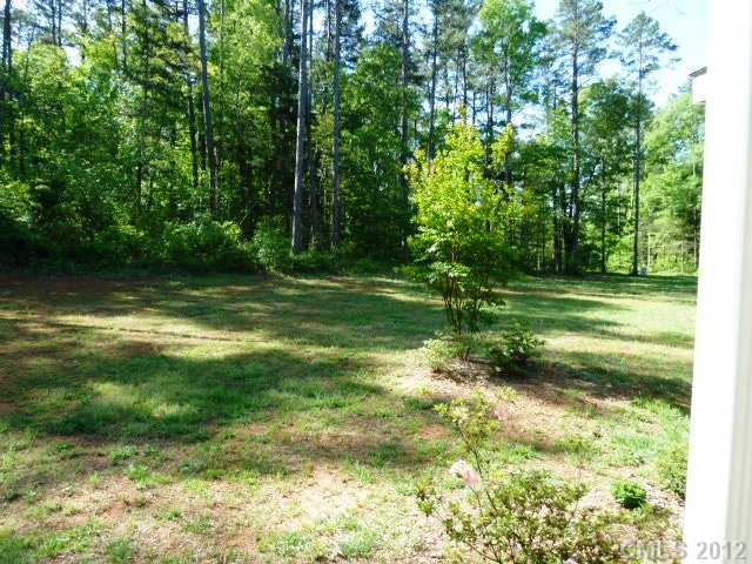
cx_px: 376
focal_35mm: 25
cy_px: 282
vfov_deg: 54.9
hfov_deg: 69.4
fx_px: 543
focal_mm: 4.1
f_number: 4
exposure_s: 1/100
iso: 80
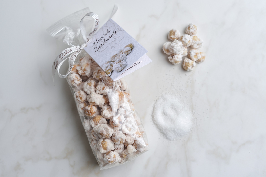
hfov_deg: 39.6
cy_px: 88
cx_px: 133
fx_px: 370
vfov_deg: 27.0
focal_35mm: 50
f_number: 6.3
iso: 100
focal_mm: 50
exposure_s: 1/125
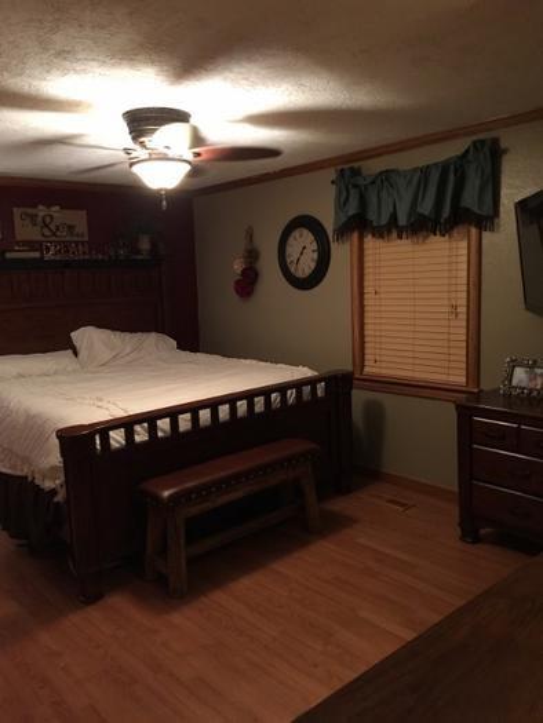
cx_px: 272
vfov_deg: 61.6
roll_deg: +2.5
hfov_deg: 48.2
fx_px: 606
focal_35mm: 29
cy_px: 362
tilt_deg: -7.3
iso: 80
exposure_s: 1/4
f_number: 2.2
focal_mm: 4.15
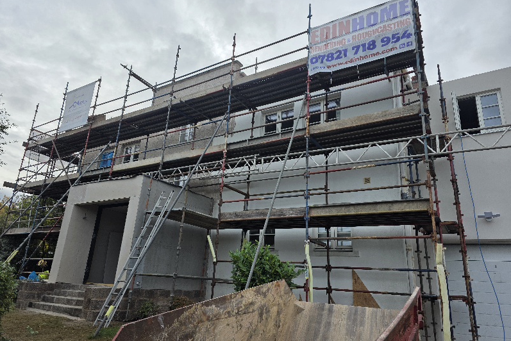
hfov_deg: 73.7
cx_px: 255
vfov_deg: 53.2
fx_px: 341
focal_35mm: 24
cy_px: 175
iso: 80
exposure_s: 1/3333
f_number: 1.7
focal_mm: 6.3
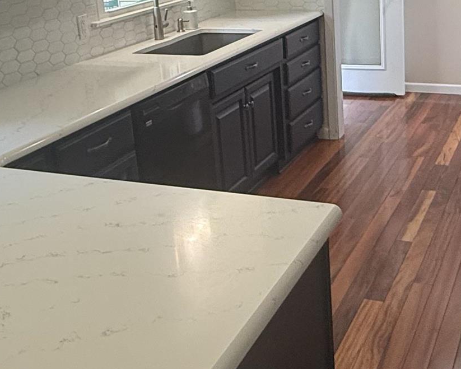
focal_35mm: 51
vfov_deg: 29.1
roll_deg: +2.8
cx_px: 288
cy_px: 80
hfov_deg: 36.4
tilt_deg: -13.9
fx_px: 696
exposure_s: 1/120
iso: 200
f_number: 2.2
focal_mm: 2.22
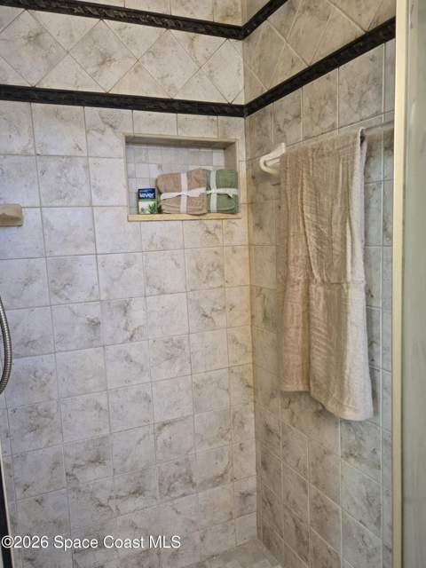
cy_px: 284
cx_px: 213
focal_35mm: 23
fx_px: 377
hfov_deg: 58.9
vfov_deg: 73.9
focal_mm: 5.4
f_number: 1.8
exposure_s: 1/120
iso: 250
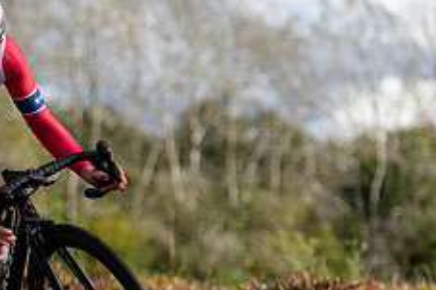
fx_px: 3098
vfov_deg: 5.4
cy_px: 110
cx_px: -67
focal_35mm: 256
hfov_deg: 8.0
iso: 160
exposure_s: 1/3200
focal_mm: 100
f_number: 2.8
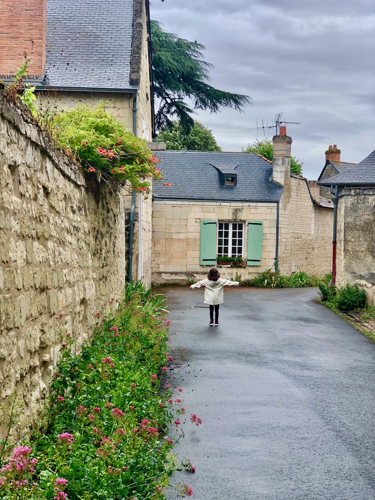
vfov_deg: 33.8
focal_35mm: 57
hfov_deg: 25.7
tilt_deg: -0.2
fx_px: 823
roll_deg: -0.9
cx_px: 188
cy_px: 250
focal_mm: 6.6
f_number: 2.8
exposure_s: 1/284
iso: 20
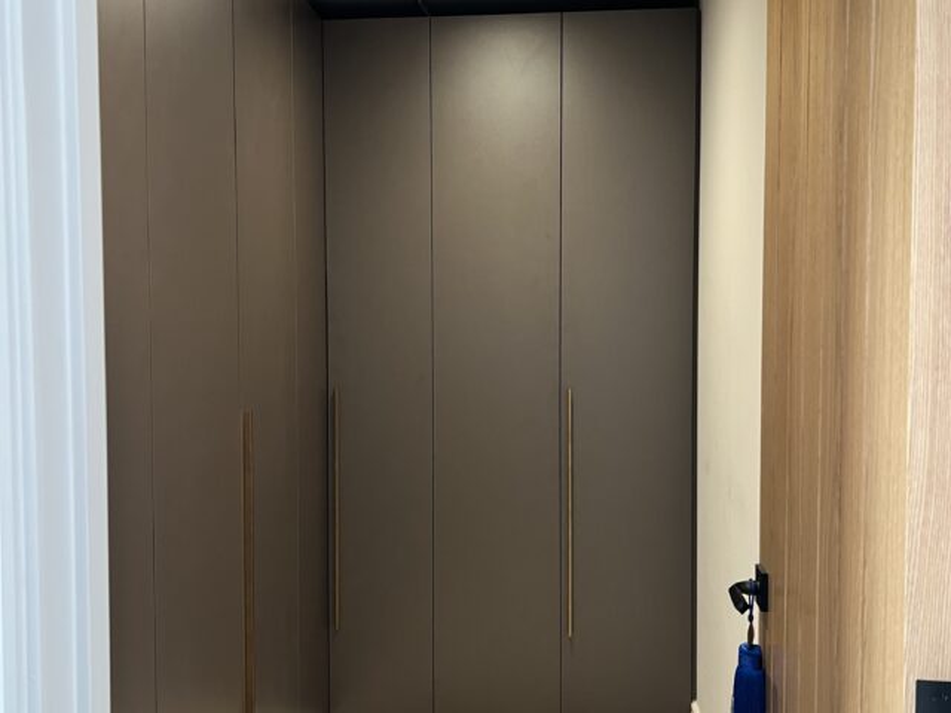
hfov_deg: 67.3
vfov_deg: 53.1
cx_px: 476
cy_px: 356
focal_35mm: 26
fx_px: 714
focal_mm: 5.7
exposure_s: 1/60
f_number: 1.5
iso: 160
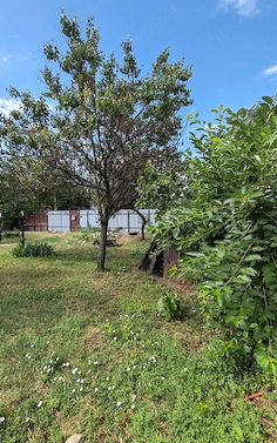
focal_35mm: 18
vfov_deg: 91.1
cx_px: 119
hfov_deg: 64.7
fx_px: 217
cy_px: 219
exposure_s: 1/690
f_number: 2.2
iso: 50
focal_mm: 1.96
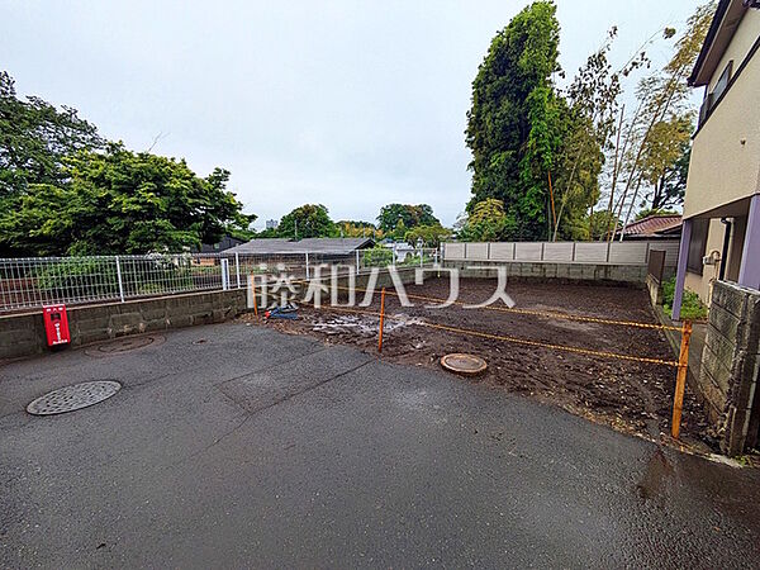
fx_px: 307
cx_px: 380
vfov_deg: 85.7
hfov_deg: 102.1
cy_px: 285
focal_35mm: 14
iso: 49
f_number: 2.2
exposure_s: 1/925
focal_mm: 1.83
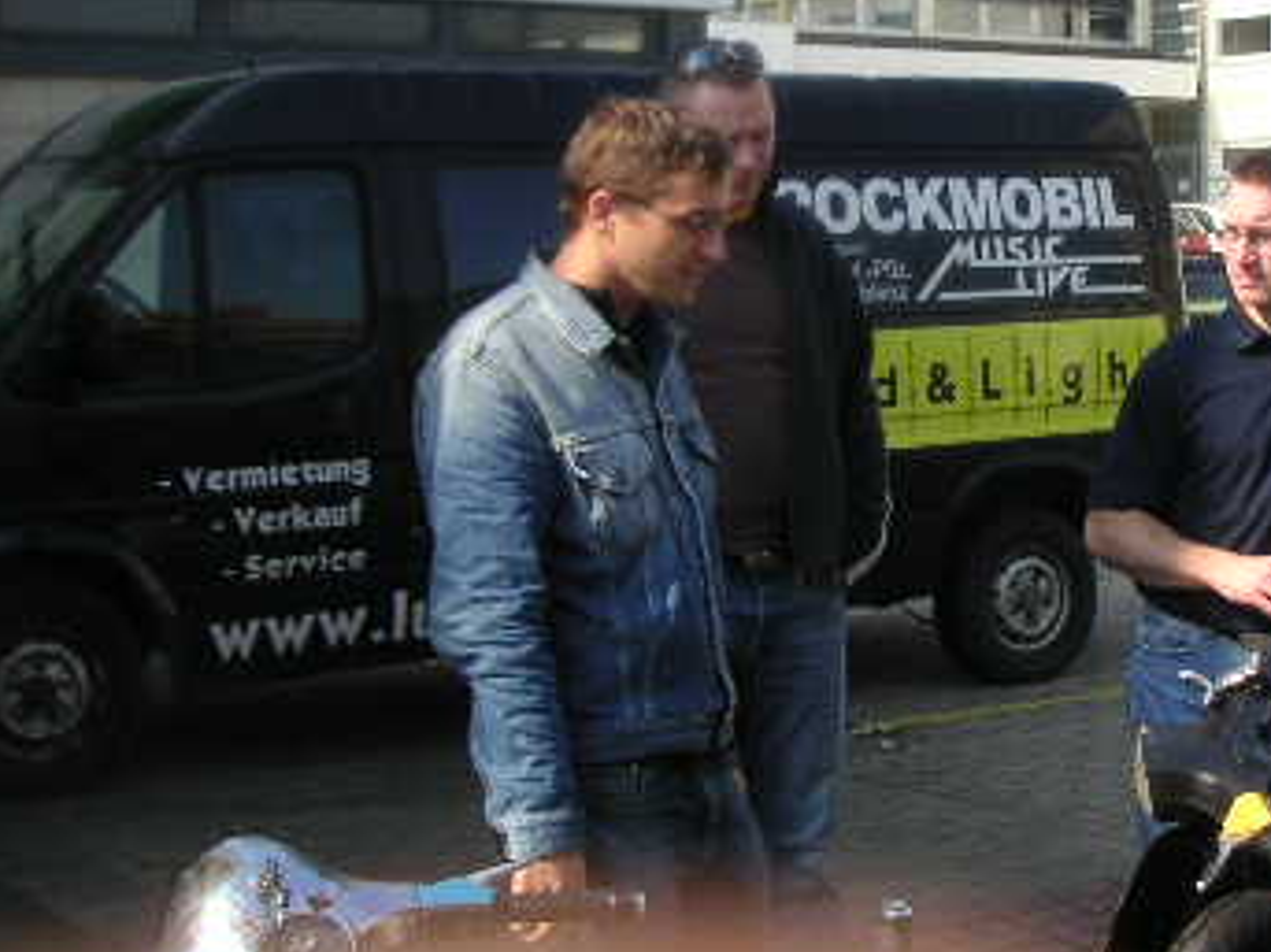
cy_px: 348
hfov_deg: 27.6
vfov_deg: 21.2
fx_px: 2533
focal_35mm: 69
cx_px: 1030
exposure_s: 1/350
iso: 50
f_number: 2.8
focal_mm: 5.7
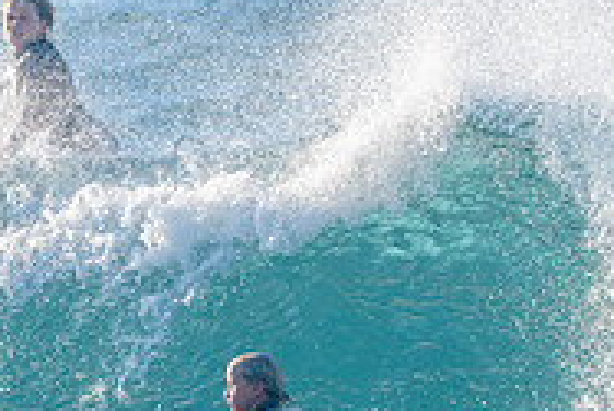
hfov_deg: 1.3
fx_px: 26524
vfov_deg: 0.9
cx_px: 345
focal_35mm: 1554
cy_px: 511
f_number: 5.6
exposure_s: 1/2000
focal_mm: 500
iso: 320
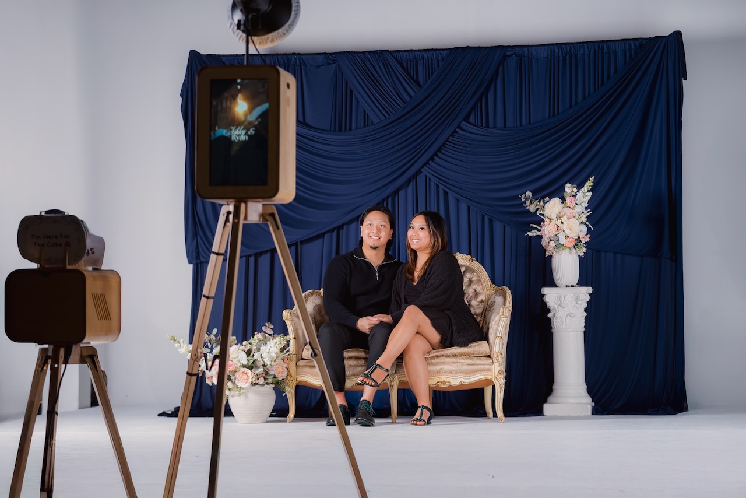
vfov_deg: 16.1
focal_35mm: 85
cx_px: 373
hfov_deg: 23.9
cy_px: 249
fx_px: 1762
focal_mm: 85
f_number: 2.5
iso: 200
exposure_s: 1/160
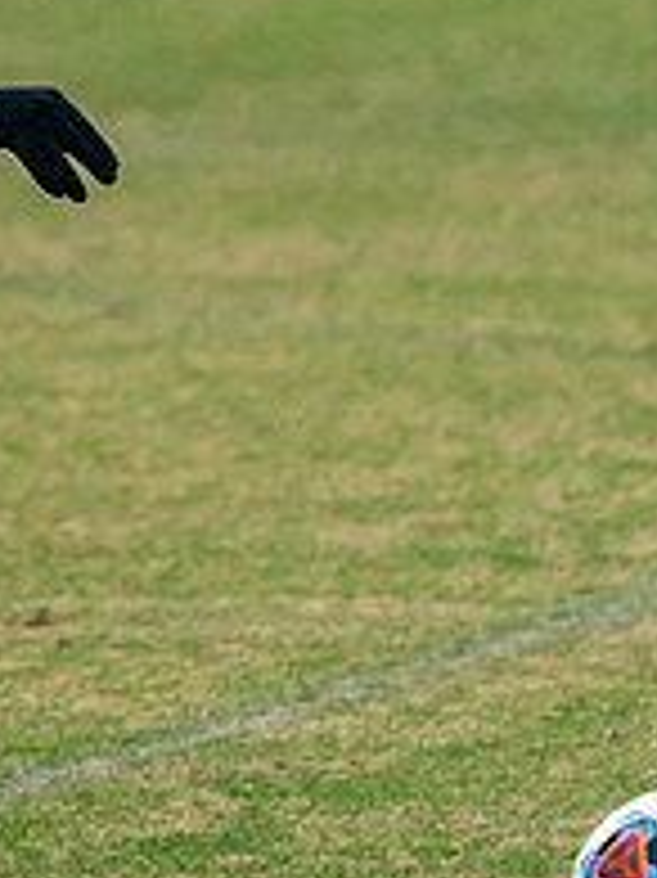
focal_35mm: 820
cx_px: -503
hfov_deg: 1.8
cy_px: 209
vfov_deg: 2.4
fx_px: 20774
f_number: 5.6
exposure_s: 1/1000
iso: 2500
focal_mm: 218
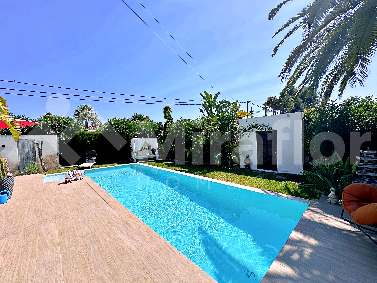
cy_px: 142
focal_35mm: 14
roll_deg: +2.0
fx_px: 152
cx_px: 188
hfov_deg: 102.1
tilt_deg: +0.0
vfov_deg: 85.7
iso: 40
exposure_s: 1/2618
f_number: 2.2
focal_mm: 2.22
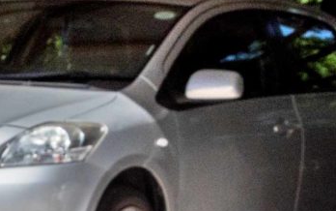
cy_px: 749
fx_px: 2886
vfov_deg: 4.0
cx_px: -481
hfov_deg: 6.3
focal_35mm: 315
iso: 250
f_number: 10
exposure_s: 1/1250
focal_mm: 42
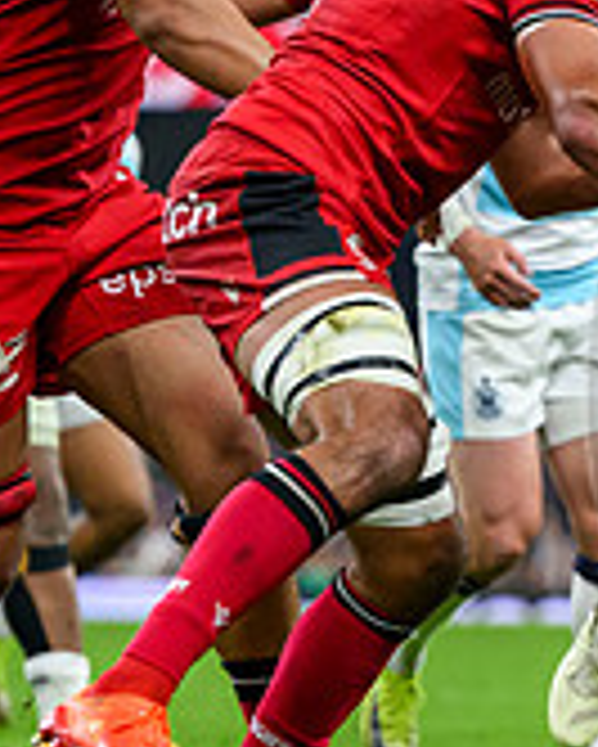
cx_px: 1116
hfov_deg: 2.6
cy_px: 479
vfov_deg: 3.3
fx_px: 12974
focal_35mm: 587
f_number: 3.5
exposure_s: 1/2000
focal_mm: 170
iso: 4000
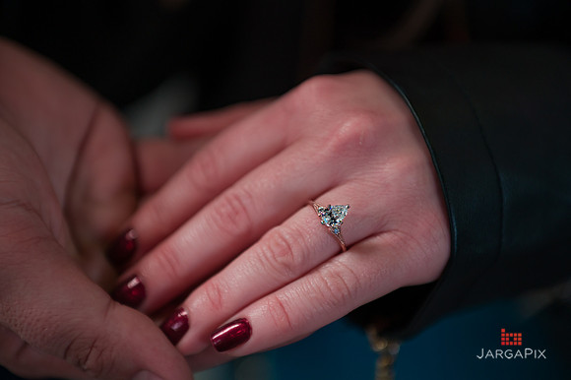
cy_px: 190
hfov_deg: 28.9
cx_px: 286
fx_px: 1110
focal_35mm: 70
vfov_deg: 19.4
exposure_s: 1/125
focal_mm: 70
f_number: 3.2
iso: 640
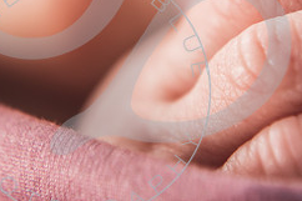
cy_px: -13
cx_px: 145
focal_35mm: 168
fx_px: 1408
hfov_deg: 12.2
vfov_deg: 8.1
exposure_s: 1/125
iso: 500
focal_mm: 70
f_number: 5.6
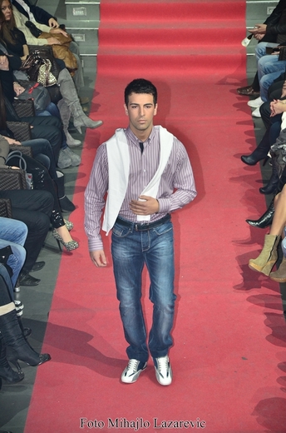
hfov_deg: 10.1
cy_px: 216
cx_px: 143
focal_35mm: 135
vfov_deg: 15.2
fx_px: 1617
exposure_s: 1/100
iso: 800
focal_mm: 90
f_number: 5.6
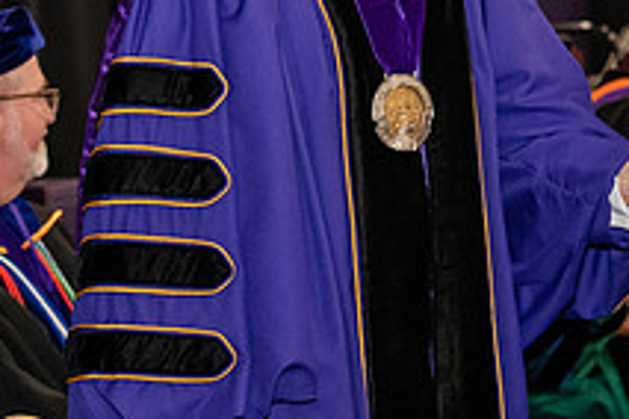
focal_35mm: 191
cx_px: 567
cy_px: -43
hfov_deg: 10.7
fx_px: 3337
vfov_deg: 7.1
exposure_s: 1/200
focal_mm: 70
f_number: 5
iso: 2500
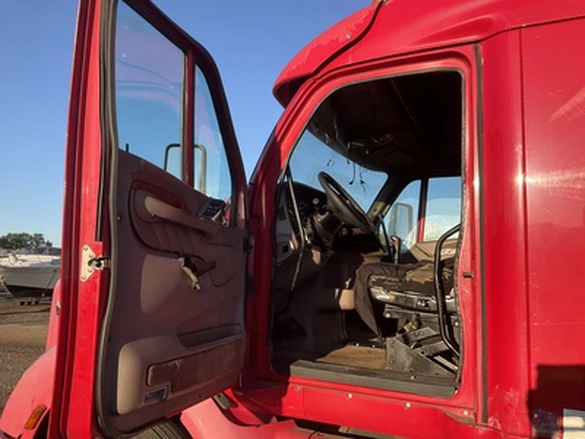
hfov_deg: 61.7
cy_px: 220
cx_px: 292
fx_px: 490
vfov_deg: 48.2
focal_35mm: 29
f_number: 1.8
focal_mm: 3
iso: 25
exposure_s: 1/642
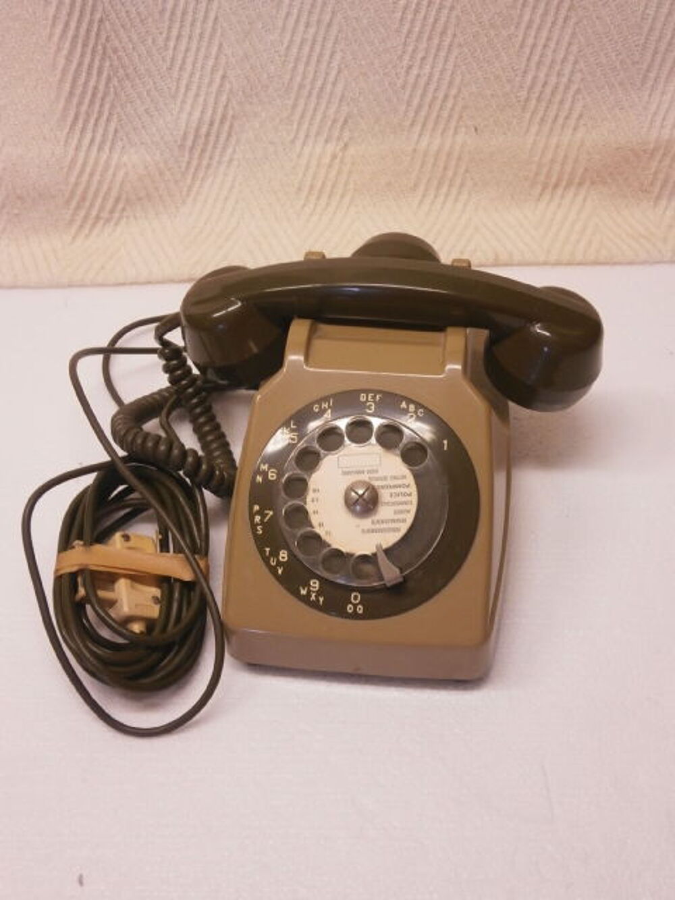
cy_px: 450
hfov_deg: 30.9
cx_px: 338
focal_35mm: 47
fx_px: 1222
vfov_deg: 40.4
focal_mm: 8.3
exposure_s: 1/40
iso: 160
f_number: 3.4
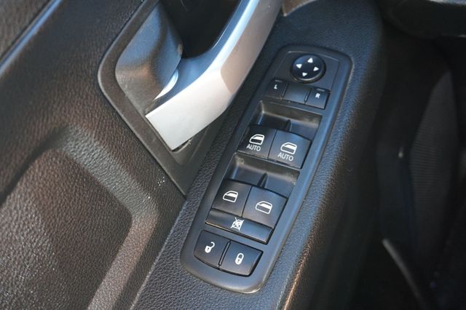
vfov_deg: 35.5
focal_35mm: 38
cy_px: 155
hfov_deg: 51.3
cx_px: 233
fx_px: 485
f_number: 4.5
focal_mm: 25
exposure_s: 1/60
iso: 800
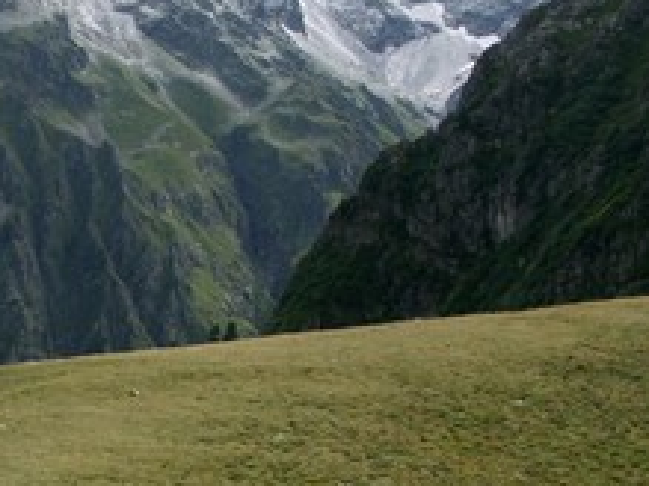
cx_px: -130
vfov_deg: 15.4
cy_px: 317
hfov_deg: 19.3
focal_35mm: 96
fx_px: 1799
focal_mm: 9.02
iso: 64
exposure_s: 1/800
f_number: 4
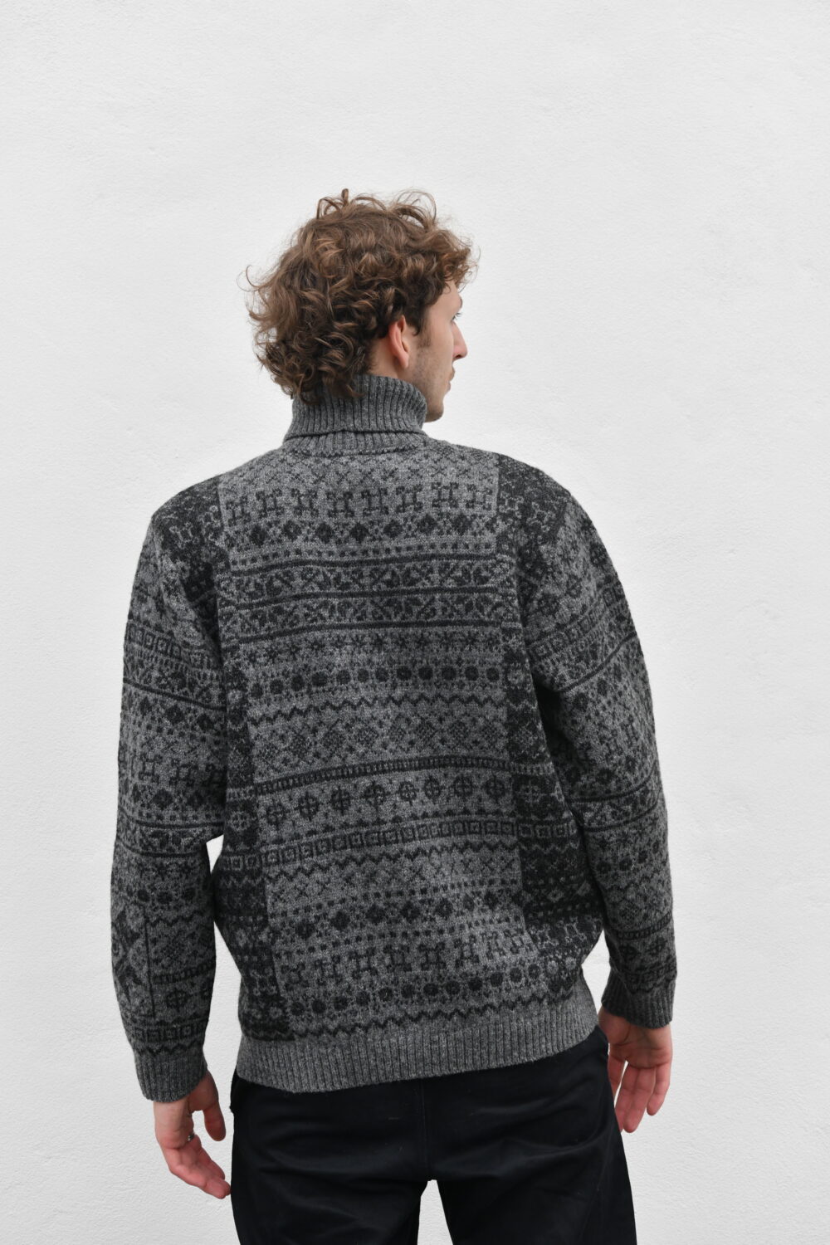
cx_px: 415
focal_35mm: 58
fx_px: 2006
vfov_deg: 34.5
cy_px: 622
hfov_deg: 23.4
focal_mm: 58
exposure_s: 1/250
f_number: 8
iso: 1600
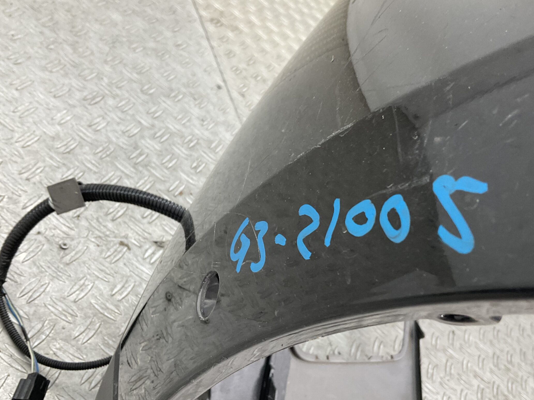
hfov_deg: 51.2
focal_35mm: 36
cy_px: 207
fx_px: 555
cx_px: 306
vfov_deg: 39.7
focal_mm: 3
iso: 50
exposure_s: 1/120
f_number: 1.8
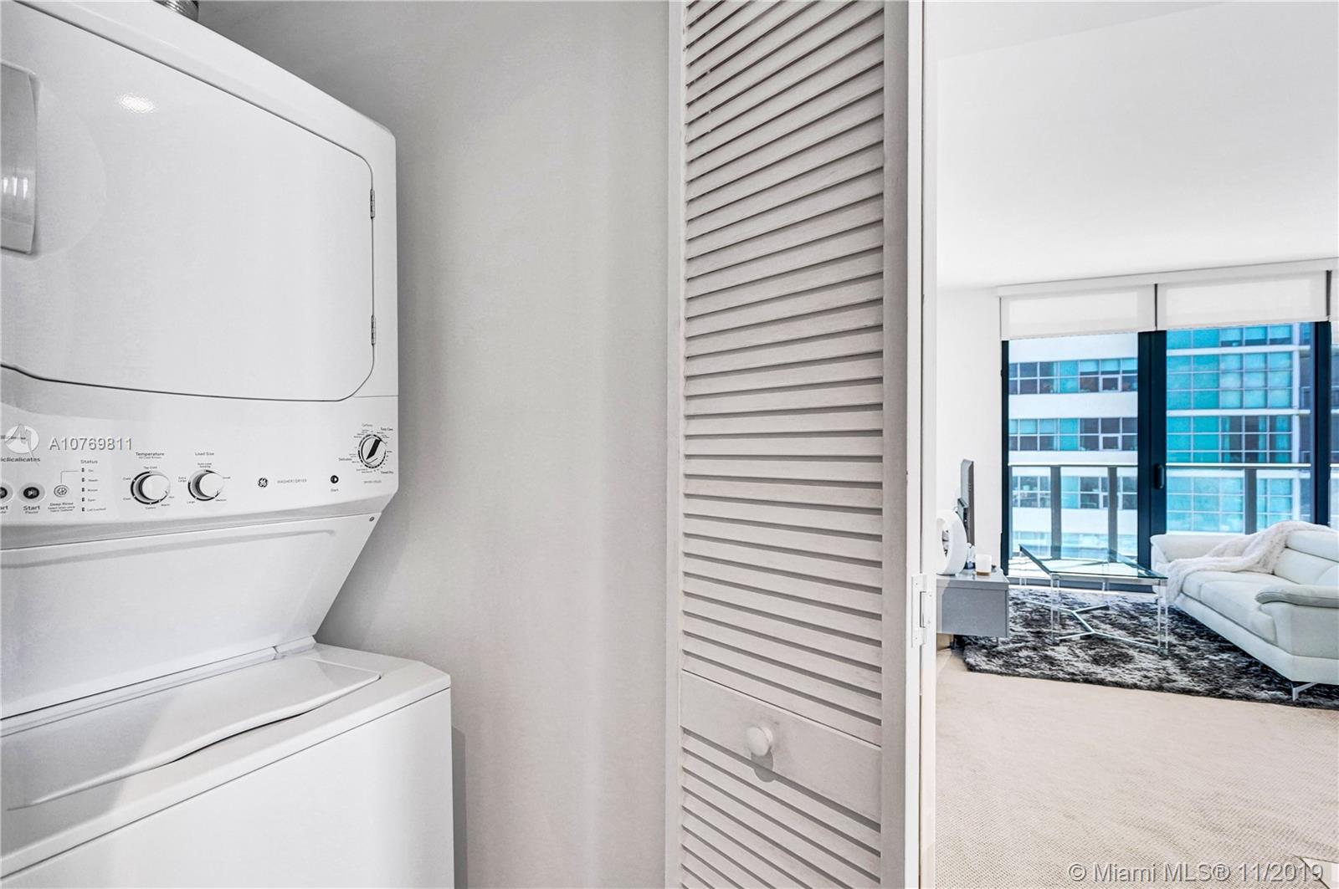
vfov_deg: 73.6
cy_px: 444
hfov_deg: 96.8
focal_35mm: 16
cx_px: 670
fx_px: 594
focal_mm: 16
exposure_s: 1/160
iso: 1250
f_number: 5
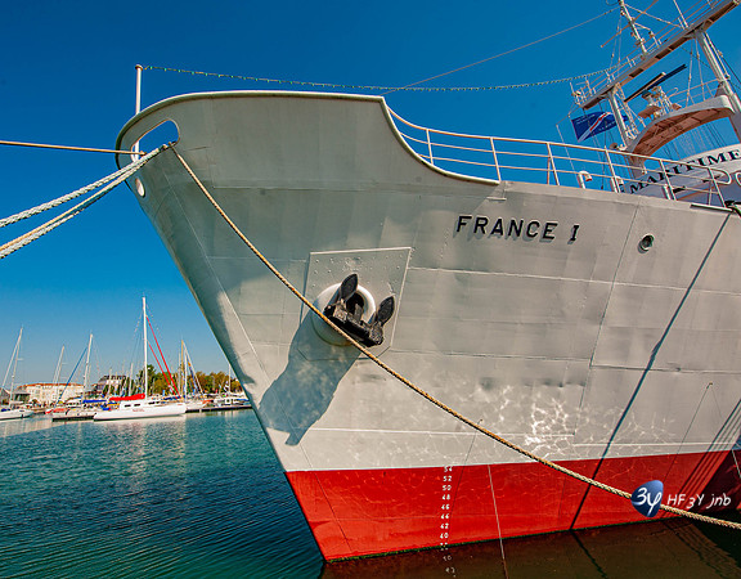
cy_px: 288
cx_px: 303
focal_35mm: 16
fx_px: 340
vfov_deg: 80.8
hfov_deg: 93.9
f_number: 11
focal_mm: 14
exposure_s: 1/500
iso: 320
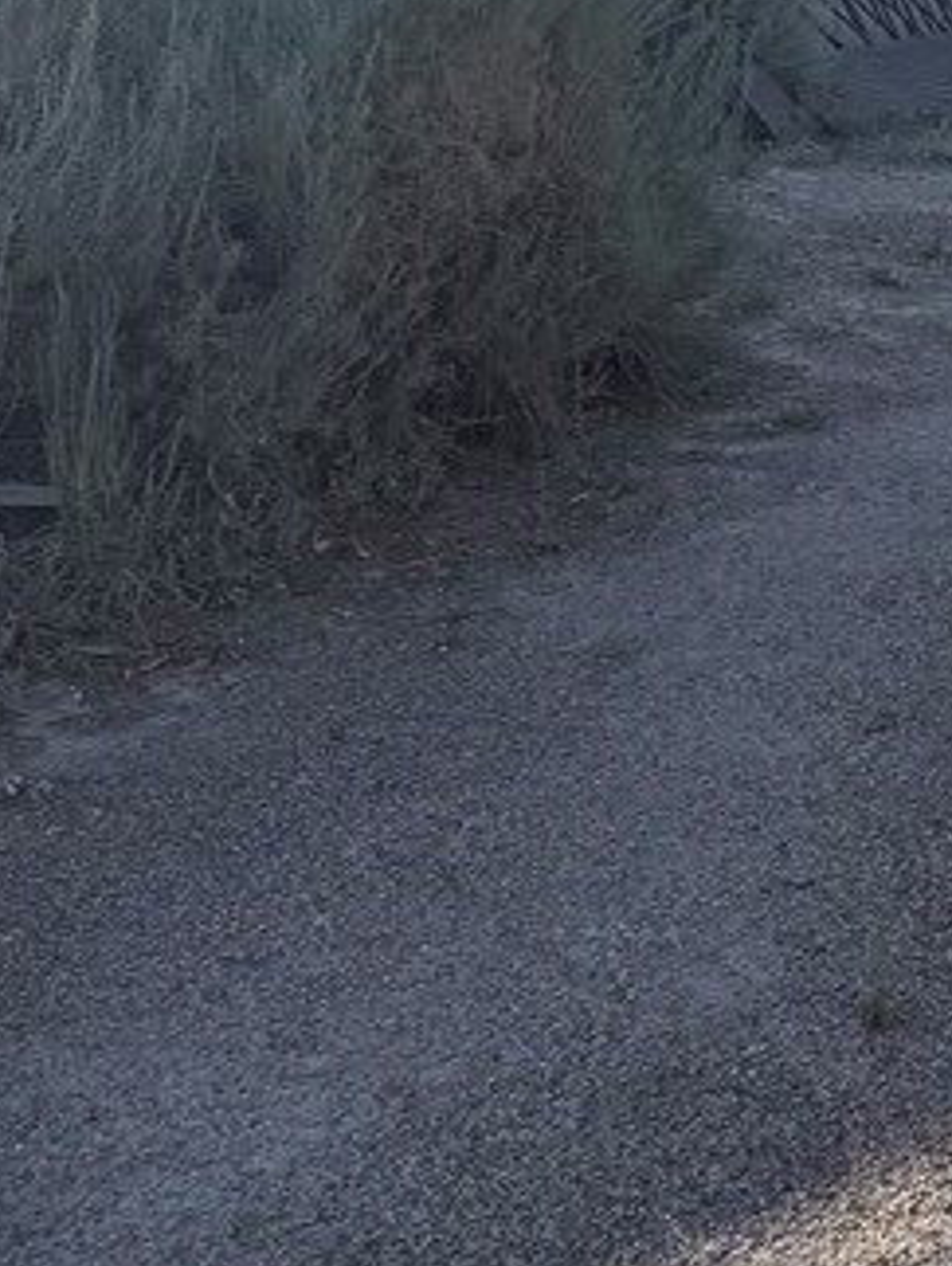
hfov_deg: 17.3
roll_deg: -0.2
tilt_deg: -2.9
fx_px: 2781
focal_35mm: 76
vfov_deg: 24.1
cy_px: -86
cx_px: 1477
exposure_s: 1/3279
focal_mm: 6.76
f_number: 1.78
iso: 80
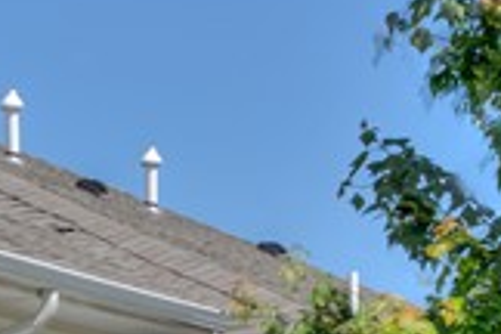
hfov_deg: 6.8
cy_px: 775
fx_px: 4091
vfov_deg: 4.6
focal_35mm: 294
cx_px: -540
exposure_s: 1/250
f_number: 10
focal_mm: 44
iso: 100
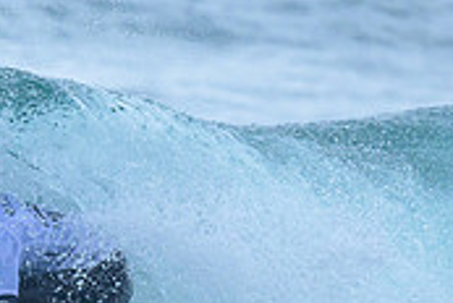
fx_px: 46423
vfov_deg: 0.4
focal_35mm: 3683
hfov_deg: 0.6
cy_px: 294
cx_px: -95
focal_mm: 800
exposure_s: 1/2000
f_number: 6.3
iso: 720
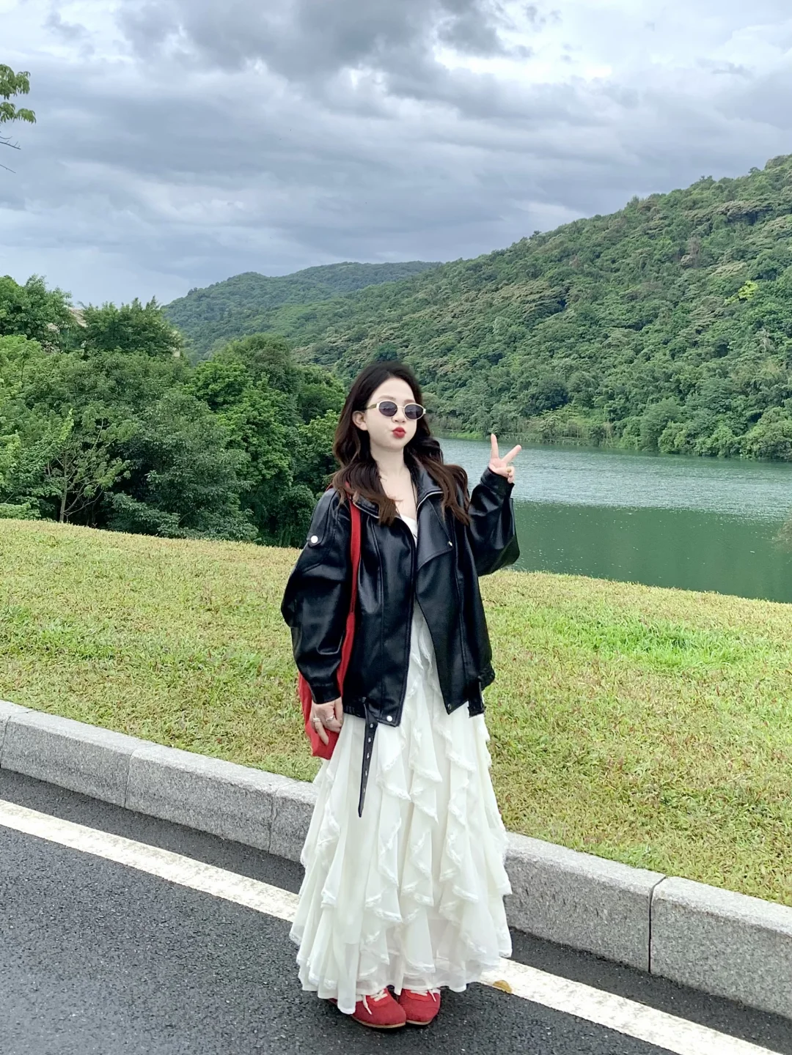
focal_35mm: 26
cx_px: 396
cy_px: 528
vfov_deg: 67.3
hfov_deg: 53.1
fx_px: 793
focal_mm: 4.25
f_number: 1.8
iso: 25
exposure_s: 1/639
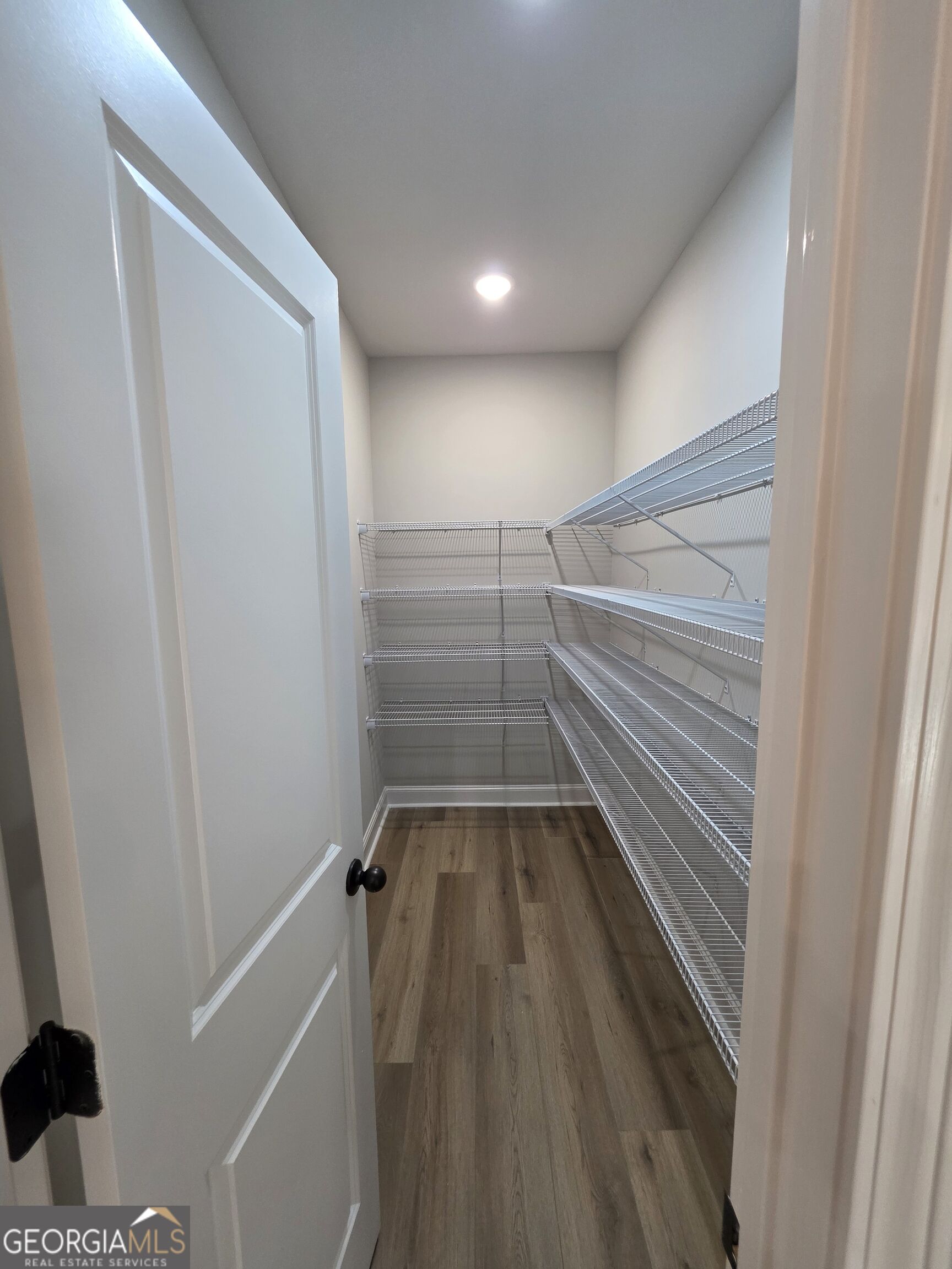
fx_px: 477
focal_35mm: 13
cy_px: 634
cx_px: 476
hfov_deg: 89.9
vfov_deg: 106.2
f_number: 1.9
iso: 250
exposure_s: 1/120
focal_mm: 2.2
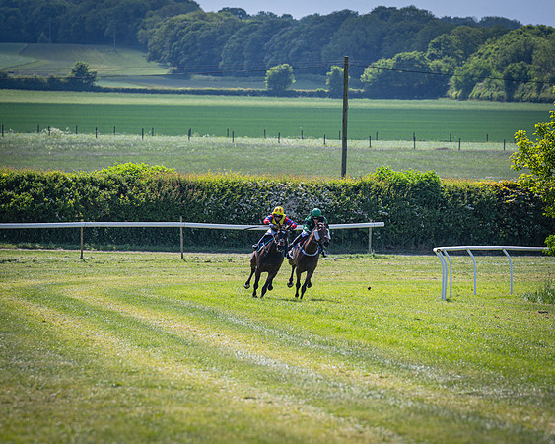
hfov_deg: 6.8
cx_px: 321
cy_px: 216
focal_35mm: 286
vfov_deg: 5.4
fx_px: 4704
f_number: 5
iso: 400
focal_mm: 200
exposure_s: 1/2000
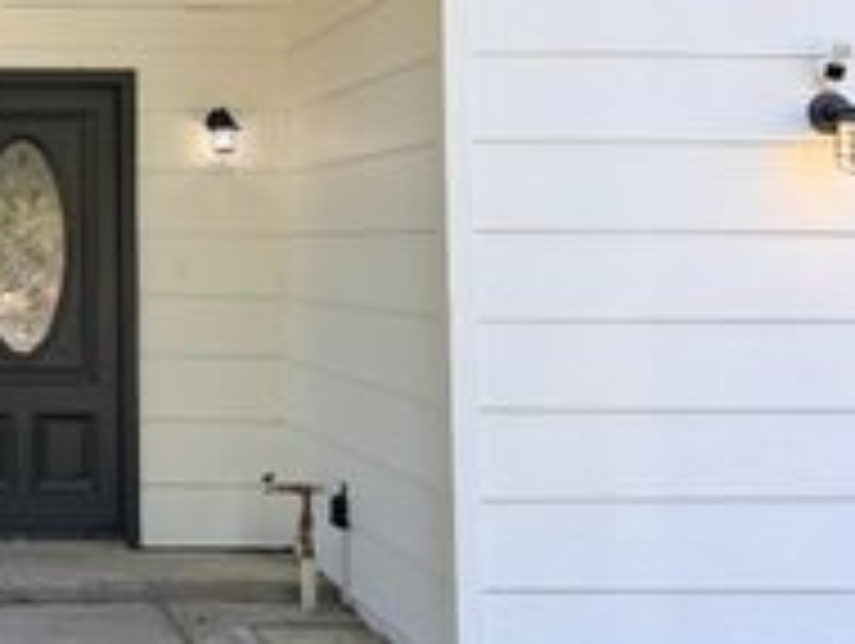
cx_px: -58
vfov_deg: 23.0
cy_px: 124
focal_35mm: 63
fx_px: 1558
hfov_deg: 28.2
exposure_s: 1/622
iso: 80
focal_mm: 6.76
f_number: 1.78
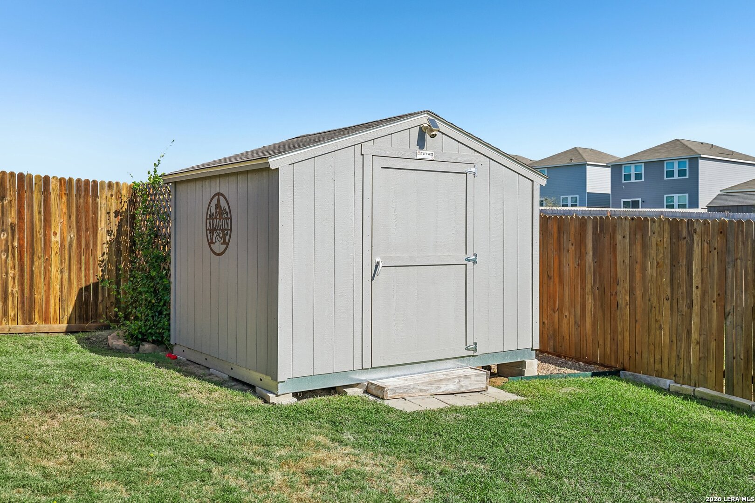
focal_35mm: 35
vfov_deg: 37.9
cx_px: 378
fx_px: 734
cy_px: 252
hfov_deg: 54.4
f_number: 8
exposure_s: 1/500
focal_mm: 35
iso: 200
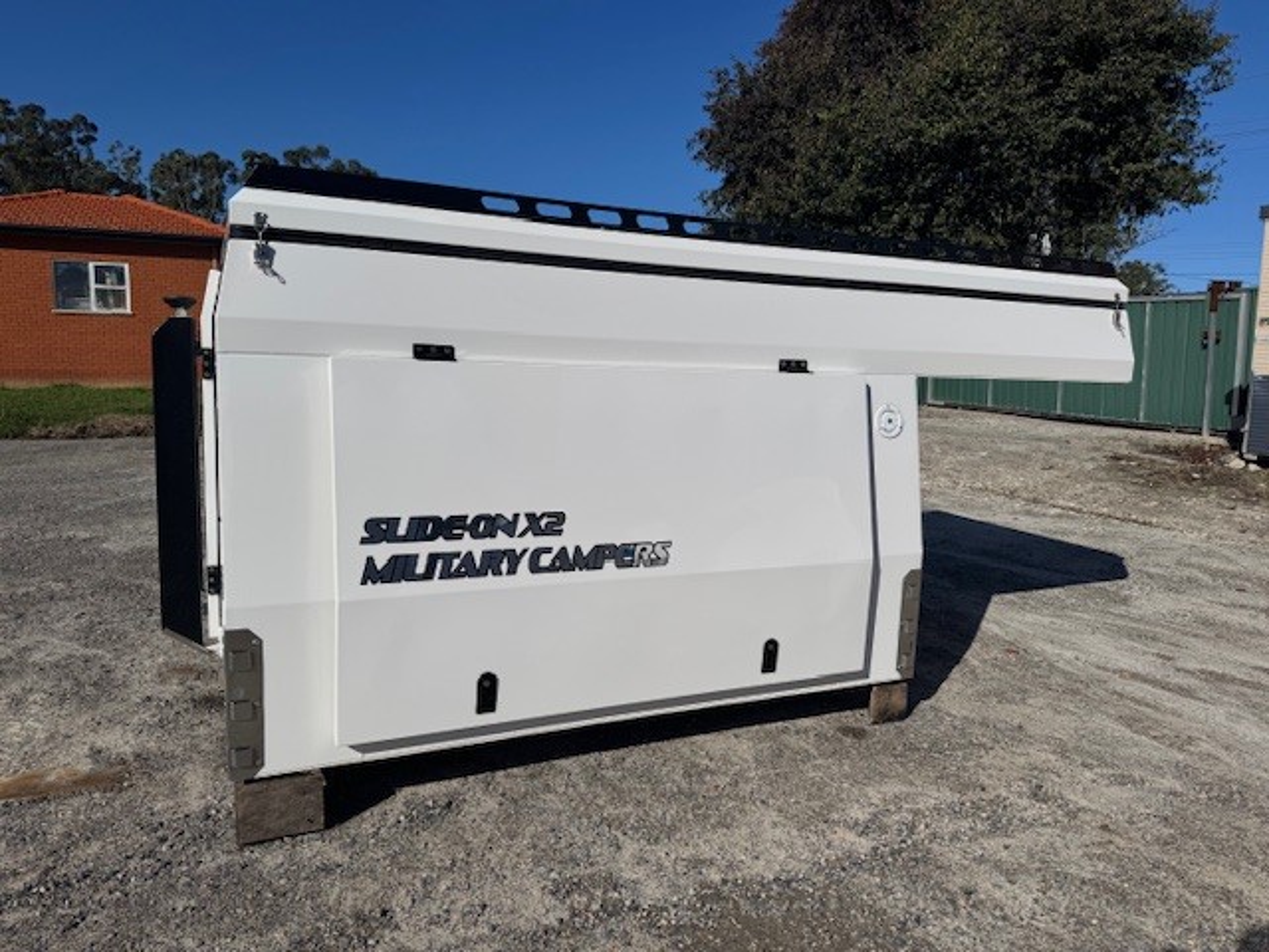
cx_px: 634
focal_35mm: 24
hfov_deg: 71.6
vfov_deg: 56.8
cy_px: 476
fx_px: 880
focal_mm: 6.76
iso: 64
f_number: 1.78
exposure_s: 1/12346
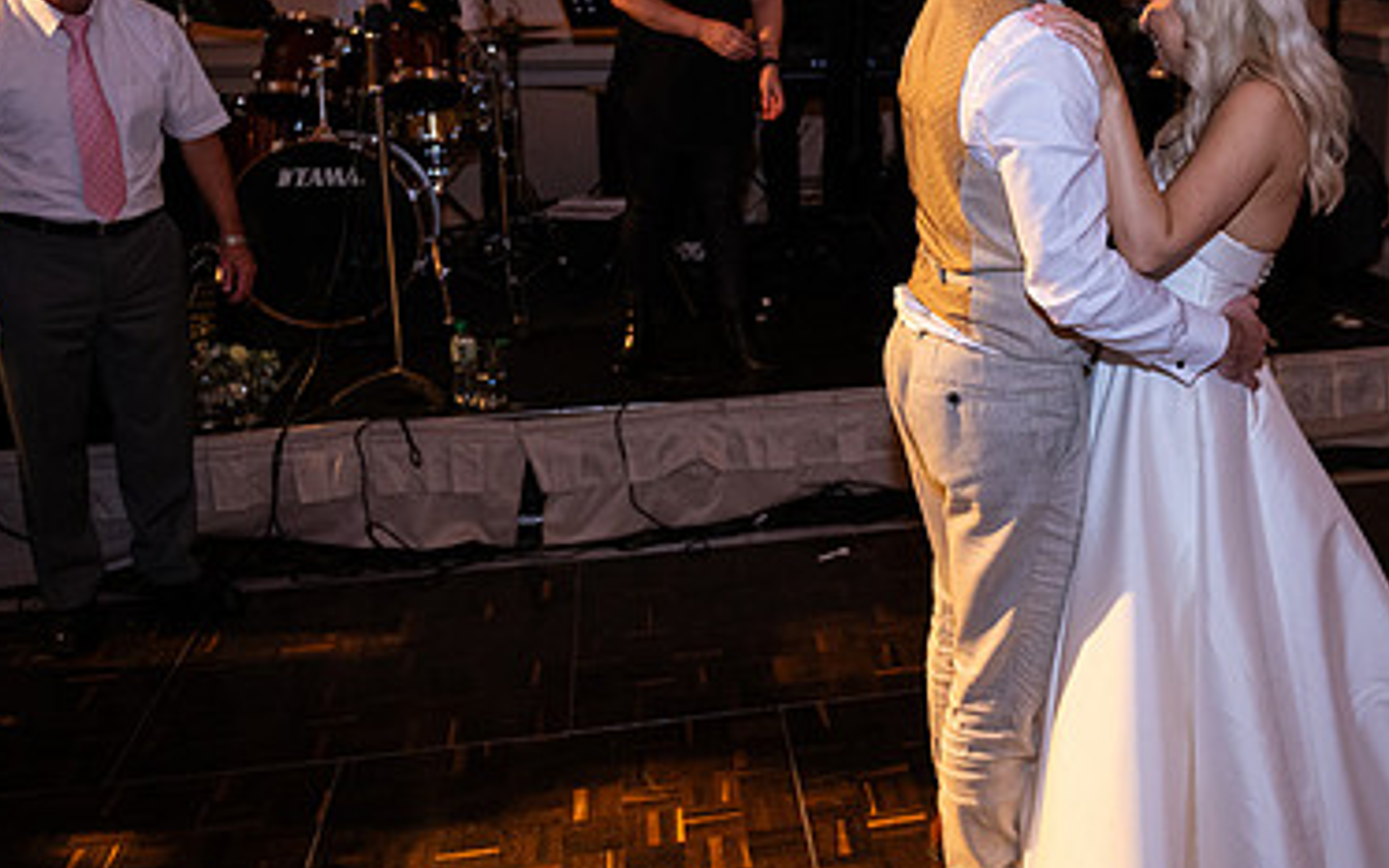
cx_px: 1028
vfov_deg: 33.1
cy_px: 240
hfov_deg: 49.6
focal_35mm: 38
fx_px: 1438
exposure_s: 1/160
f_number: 3.5
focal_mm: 24
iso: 1250
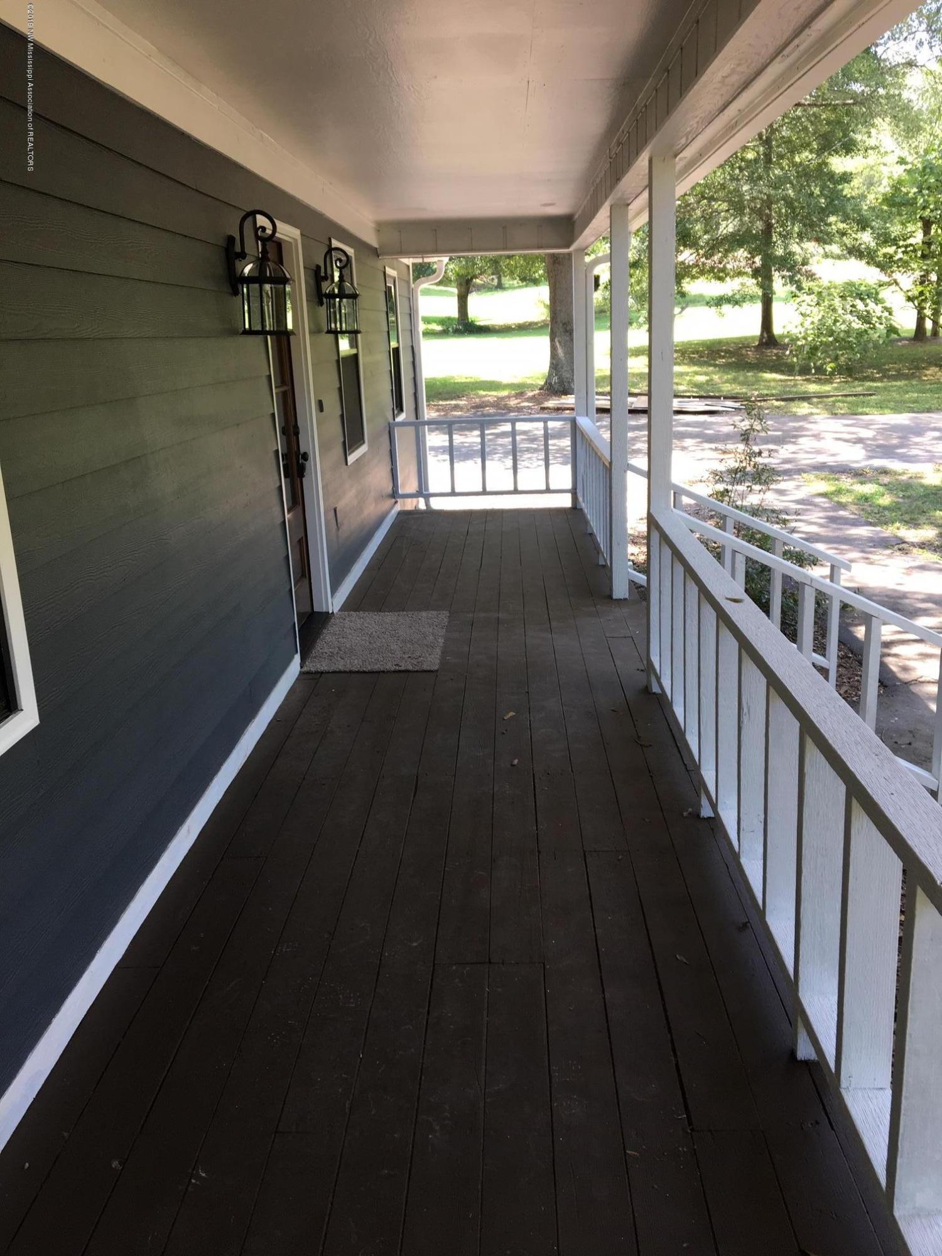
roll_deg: +1.4
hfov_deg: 48.2
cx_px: 471
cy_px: 628
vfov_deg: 61.7
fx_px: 1052
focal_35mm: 29
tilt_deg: -15.9
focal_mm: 4.15
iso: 40
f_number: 2.2
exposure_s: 1/100
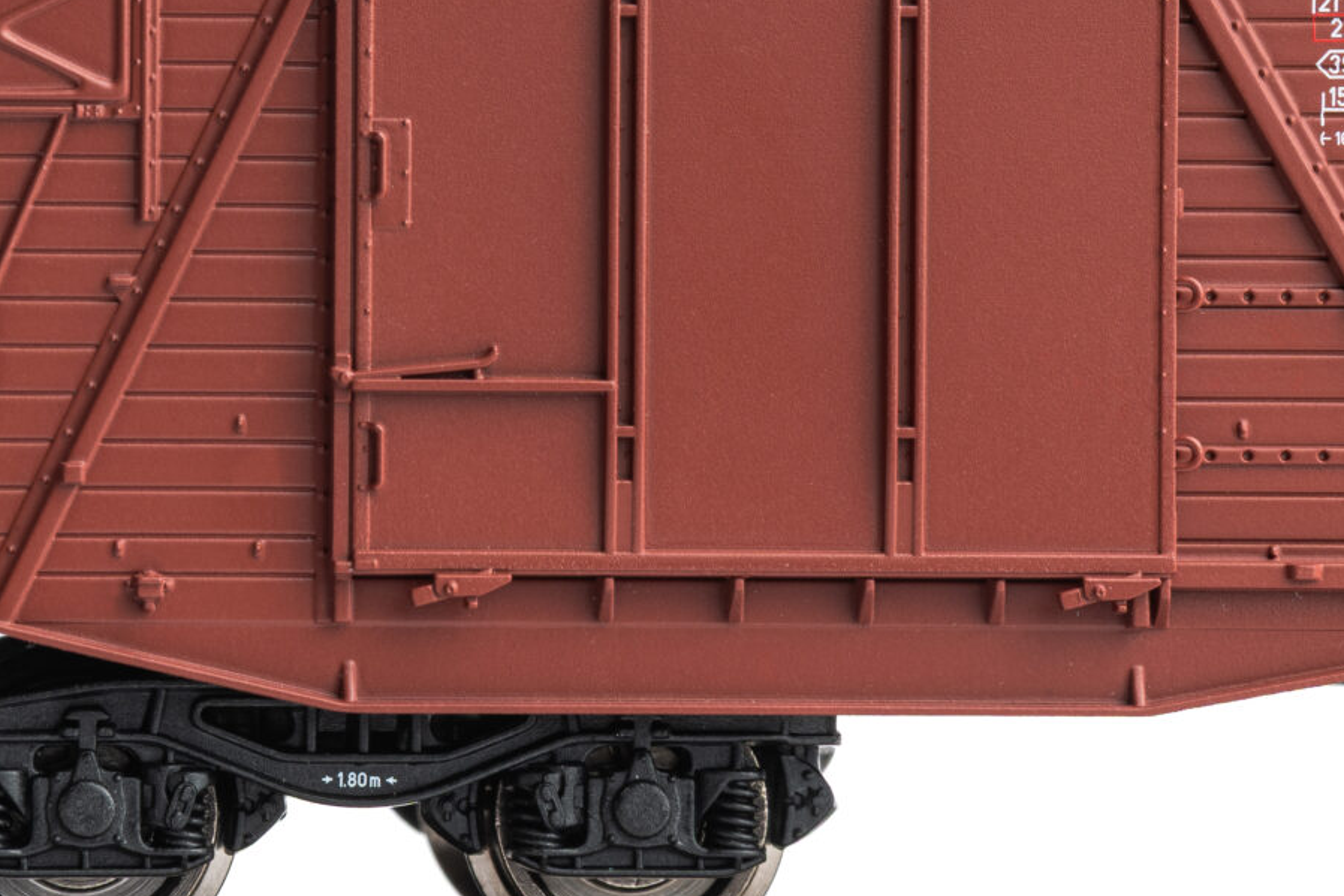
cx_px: 310
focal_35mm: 187
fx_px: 6982
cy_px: 313
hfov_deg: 11.0
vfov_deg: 7.3
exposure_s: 1/5
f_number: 20
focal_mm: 105
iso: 100
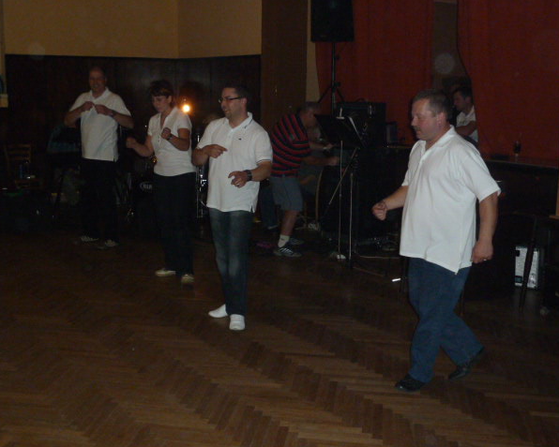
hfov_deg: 42.0
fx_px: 728
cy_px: 223
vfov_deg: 34.2
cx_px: 285
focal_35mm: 44
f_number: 4
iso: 640
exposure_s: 1/100
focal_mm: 6.9
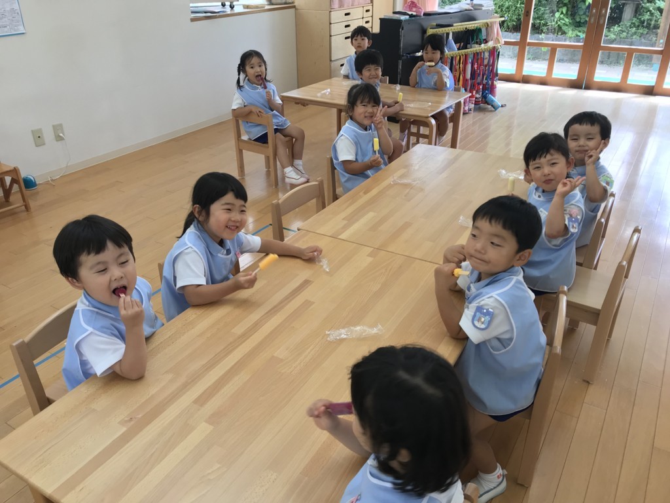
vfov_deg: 49.7
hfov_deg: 63.4
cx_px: 335
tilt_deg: -27.5
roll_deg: +0.8
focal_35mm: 28
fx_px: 542
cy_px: 252
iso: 20
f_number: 1.8
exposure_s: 1/59
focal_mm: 3.99
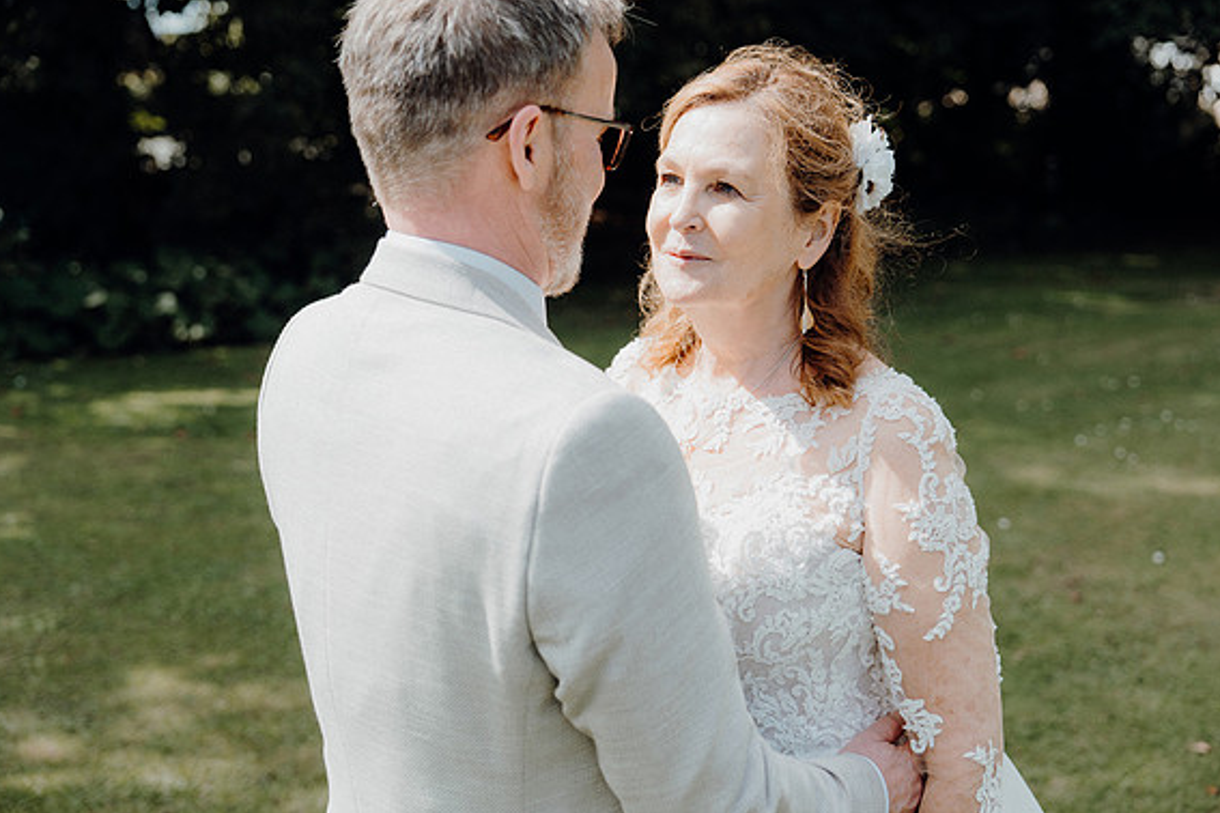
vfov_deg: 29.9
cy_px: 405
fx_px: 1525
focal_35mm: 45
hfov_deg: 43.6
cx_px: 613
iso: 125
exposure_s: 1/500
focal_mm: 44
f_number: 3.2
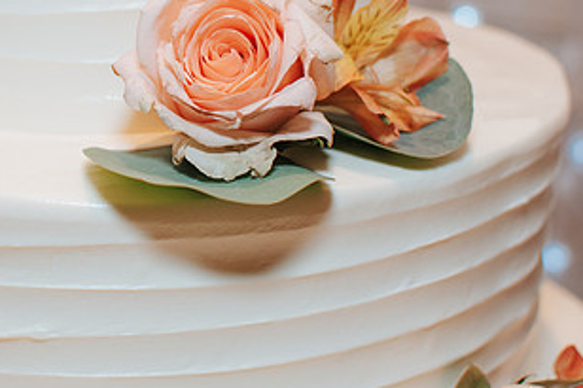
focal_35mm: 99
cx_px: 68
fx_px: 1602
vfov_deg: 13.7
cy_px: 48
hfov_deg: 20.2
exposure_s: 1/200
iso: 800
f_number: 3.2
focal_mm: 35
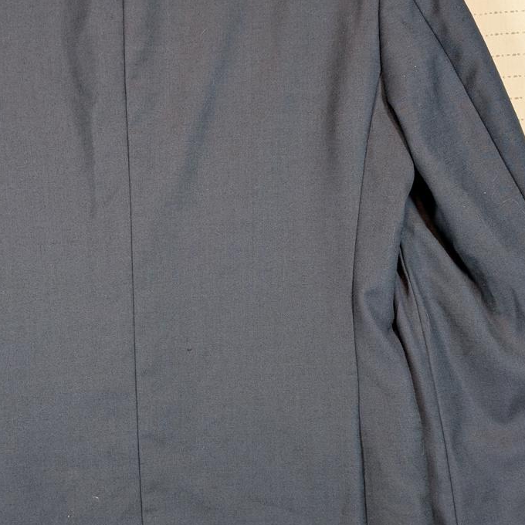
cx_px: 149
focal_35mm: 50
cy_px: 319
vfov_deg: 33.9
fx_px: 858
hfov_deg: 33.5
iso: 25
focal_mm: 6.9
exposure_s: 1/40
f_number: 1.68
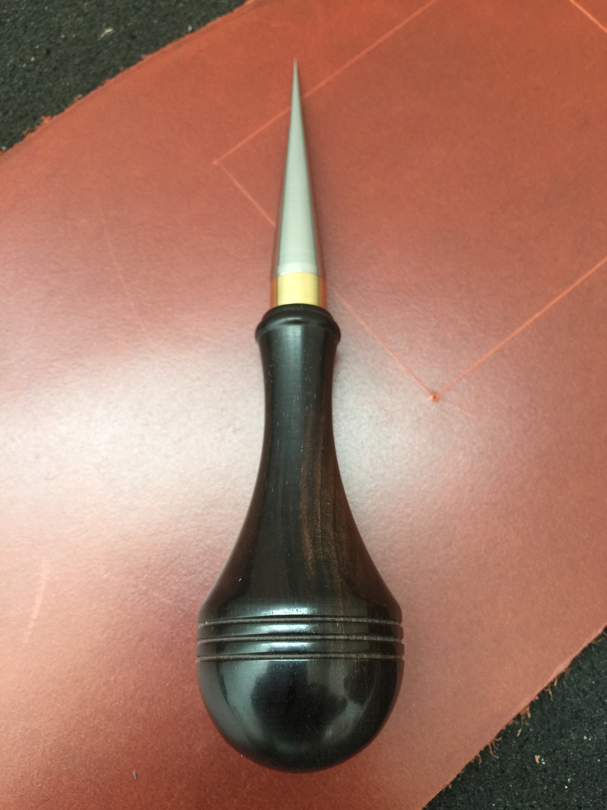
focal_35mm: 29
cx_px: 304
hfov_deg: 48.2
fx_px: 678
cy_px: 405
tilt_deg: -78.2
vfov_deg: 61.7
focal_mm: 4.15
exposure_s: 1/17
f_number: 2.2
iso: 80
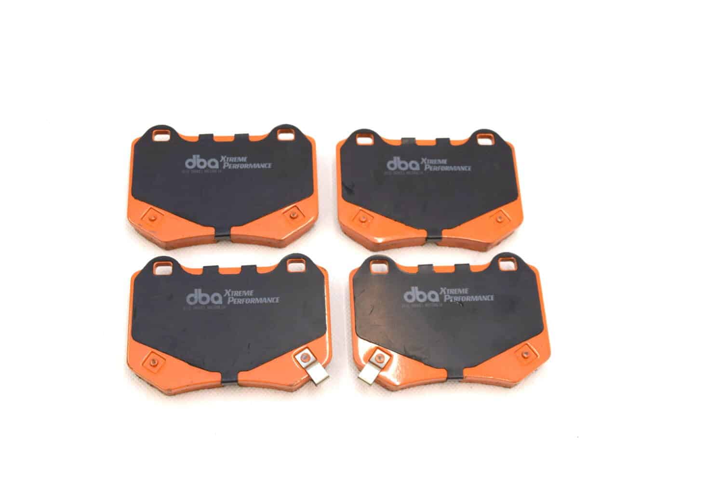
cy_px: 241
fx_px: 962
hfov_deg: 41.1
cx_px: 360
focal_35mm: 48
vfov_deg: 28.1
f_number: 9
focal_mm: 32
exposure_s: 1/40
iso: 100
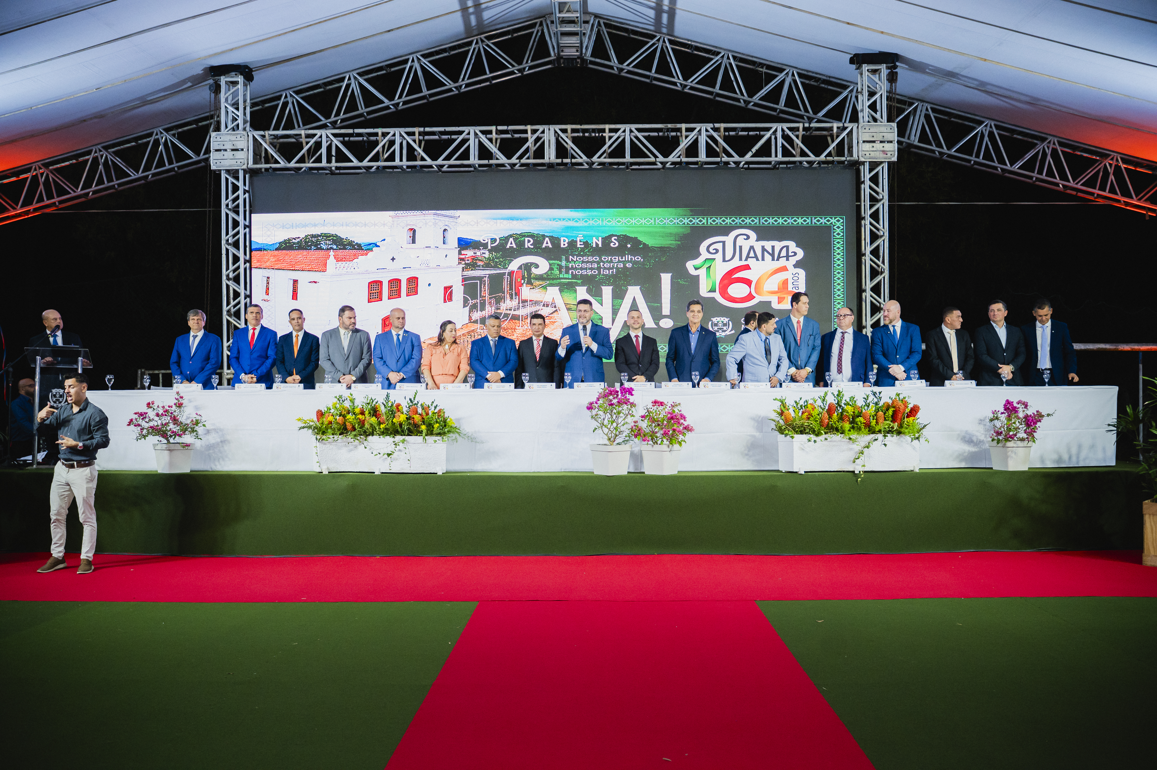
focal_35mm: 30
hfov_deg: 62.0
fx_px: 964
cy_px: 385
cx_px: 578
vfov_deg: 43.6
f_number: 3.2
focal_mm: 30
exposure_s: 1/250
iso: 2500
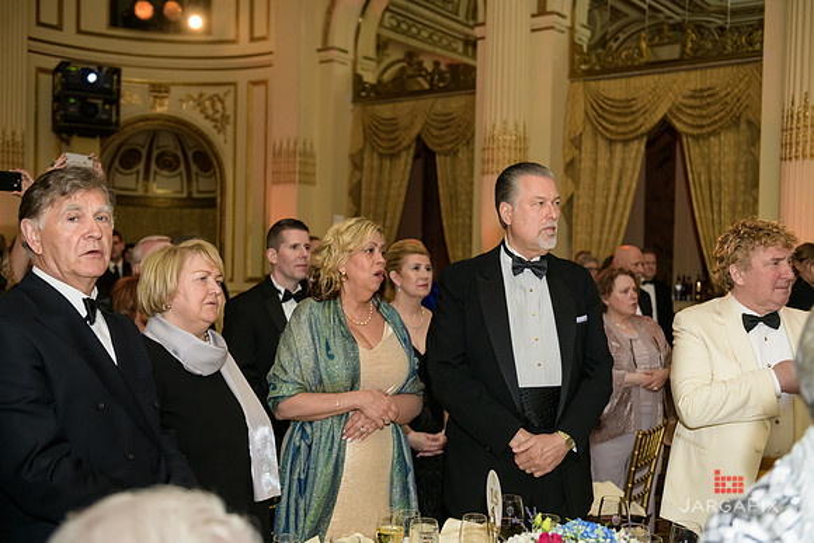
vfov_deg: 33.4
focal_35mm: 40
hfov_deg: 48.4
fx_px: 905
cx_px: 407
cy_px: 272
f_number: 3.2
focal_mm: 40
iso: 1600
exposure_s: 1/125
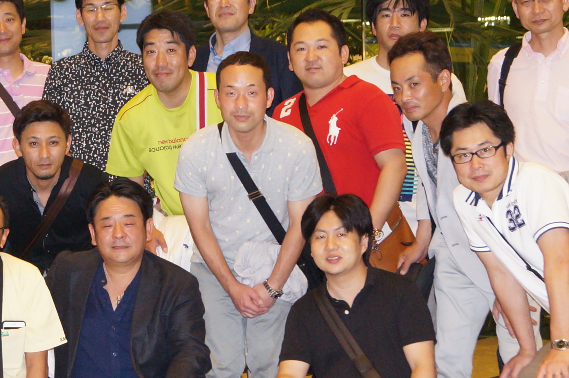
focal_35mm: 134
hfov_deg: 15.1
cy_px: 349
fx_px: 2120
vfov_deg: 10.1
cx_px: 54
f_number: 4.5
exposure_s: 1/60
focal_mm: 35
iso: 1250
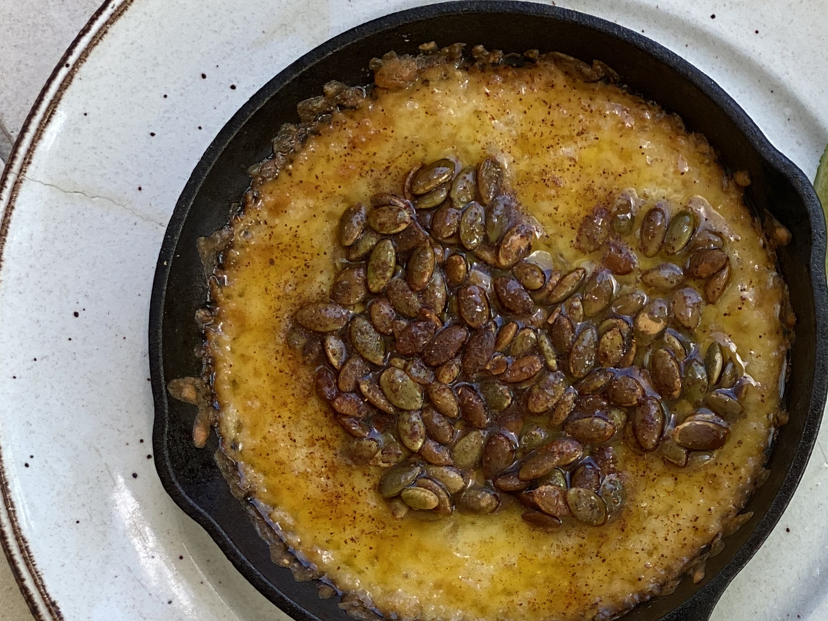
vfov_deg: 13.0
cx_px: 799
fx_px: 2703
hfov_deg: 17.1
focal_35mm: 113
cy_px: 599
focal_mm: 6
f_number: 2
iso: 25
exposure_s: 1/122
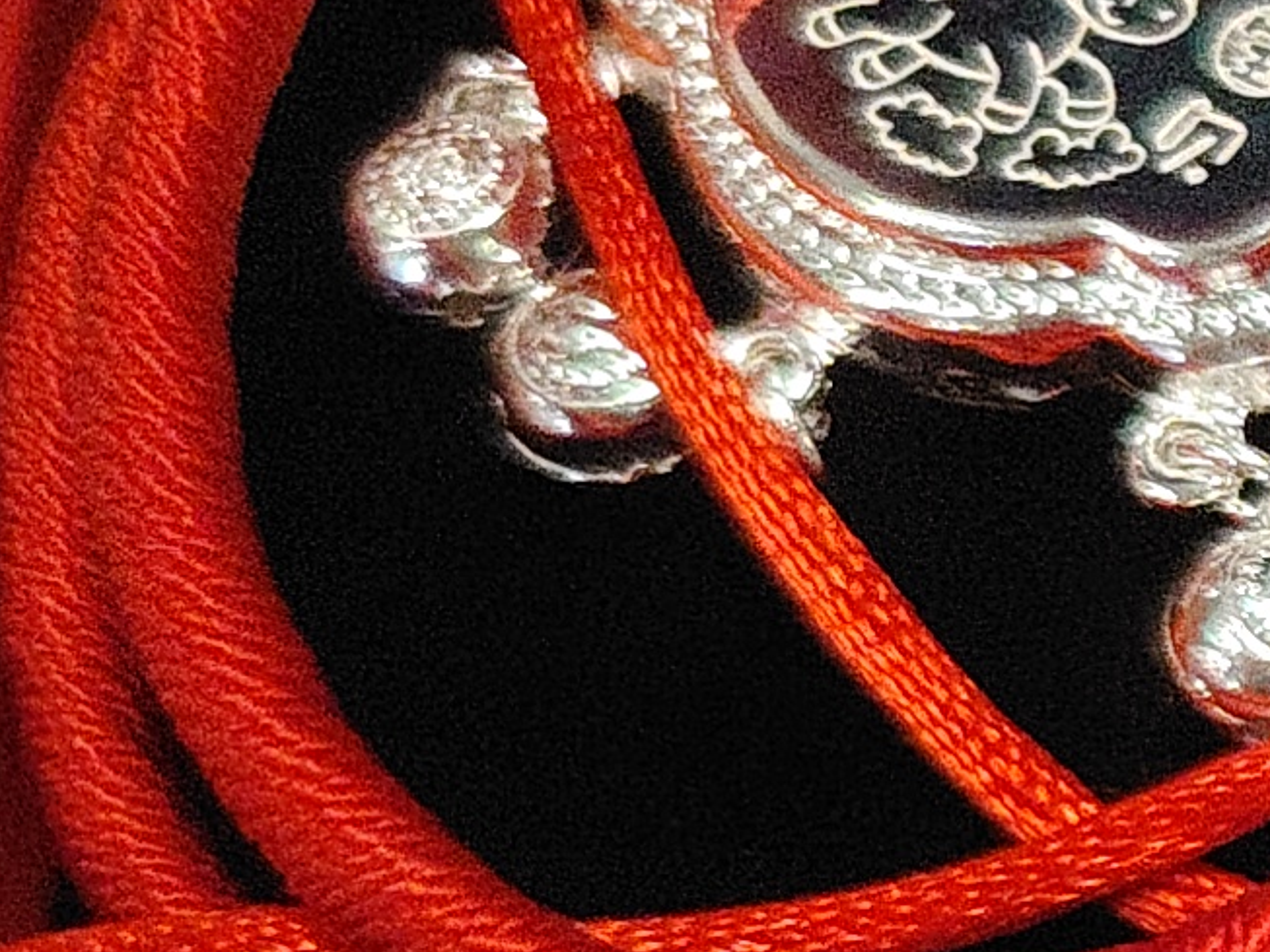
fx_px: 5394
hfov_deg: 10.9
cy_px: 1177
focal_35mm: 147
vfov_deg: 9.9
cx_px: 3228
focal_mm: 5.25
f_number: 1.75
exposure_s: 1/267
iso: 6400
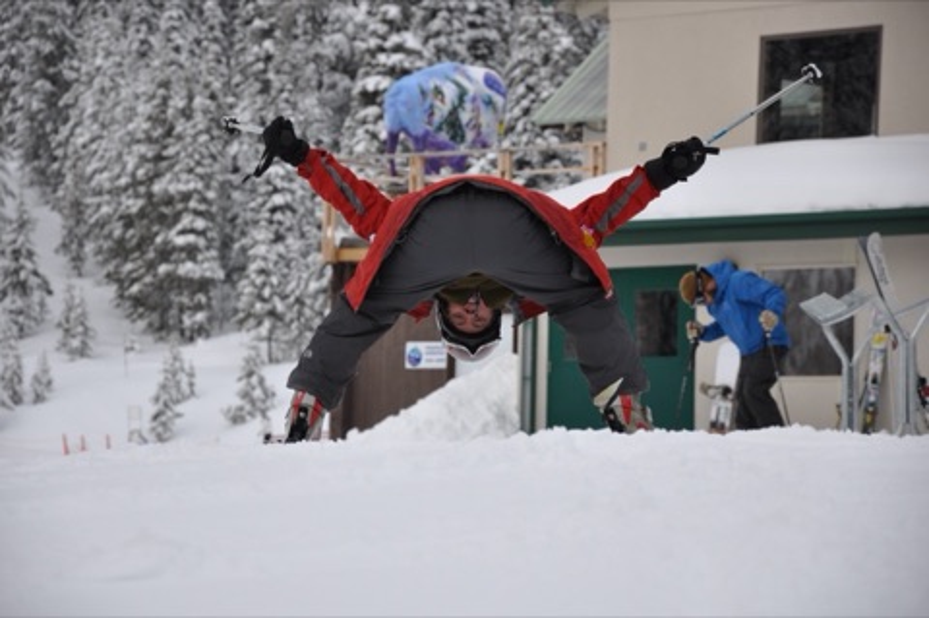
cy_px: 309
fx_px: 4060
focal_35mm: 158
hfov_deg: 13.1
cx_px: 464
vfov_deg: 8.7
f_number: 5.6
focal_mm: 105
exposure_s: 1/500
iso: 220
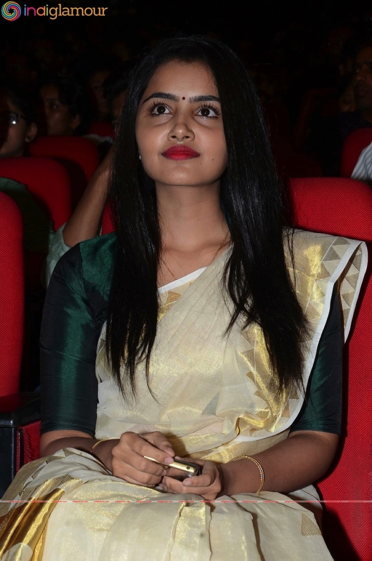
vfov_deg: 20.6
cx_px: 186
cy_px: 280
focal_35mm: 99
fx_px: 1541
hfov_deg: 13.8
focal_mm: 66
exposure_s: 1/125
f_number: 9
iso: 500
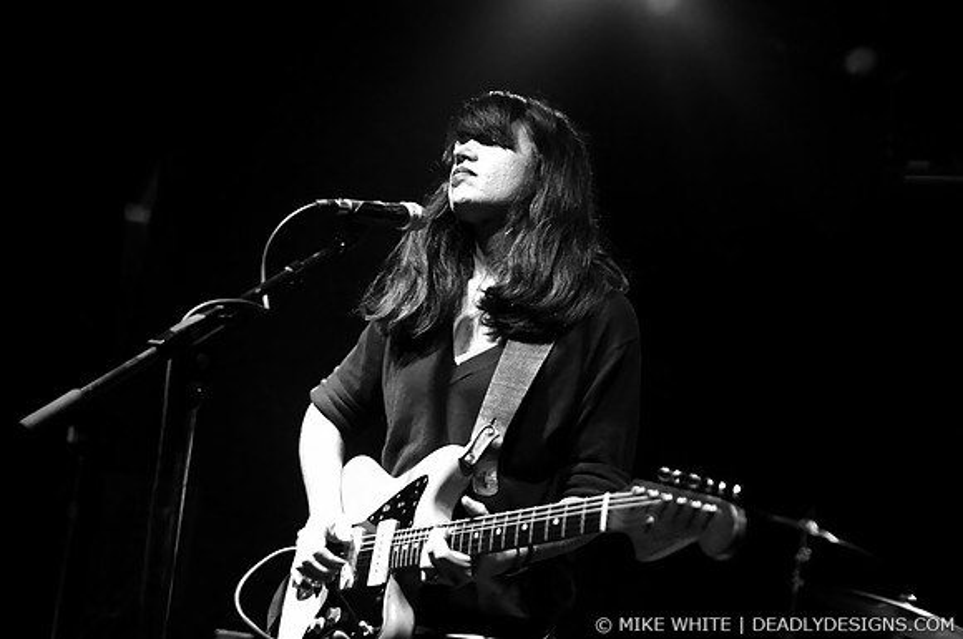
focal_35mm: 45
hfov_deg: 43.7
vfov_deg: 29.8
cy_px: 320
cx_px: 482
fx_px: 1202
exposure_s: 1/80
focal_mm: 30
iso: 1000
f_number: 1.8
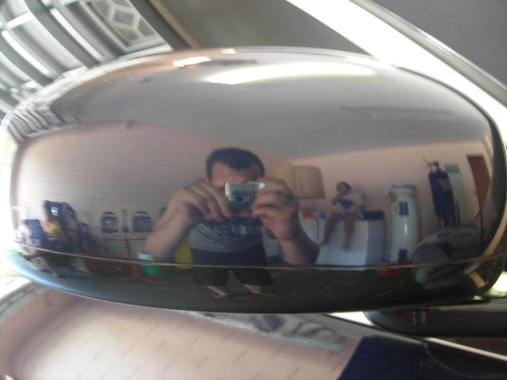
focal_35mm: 38
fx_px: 557
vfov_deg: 37.7
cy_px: 190
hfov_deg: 49.0
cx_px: 254
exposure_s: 1/2.3
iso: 100
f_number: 3.2
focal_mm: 6.3
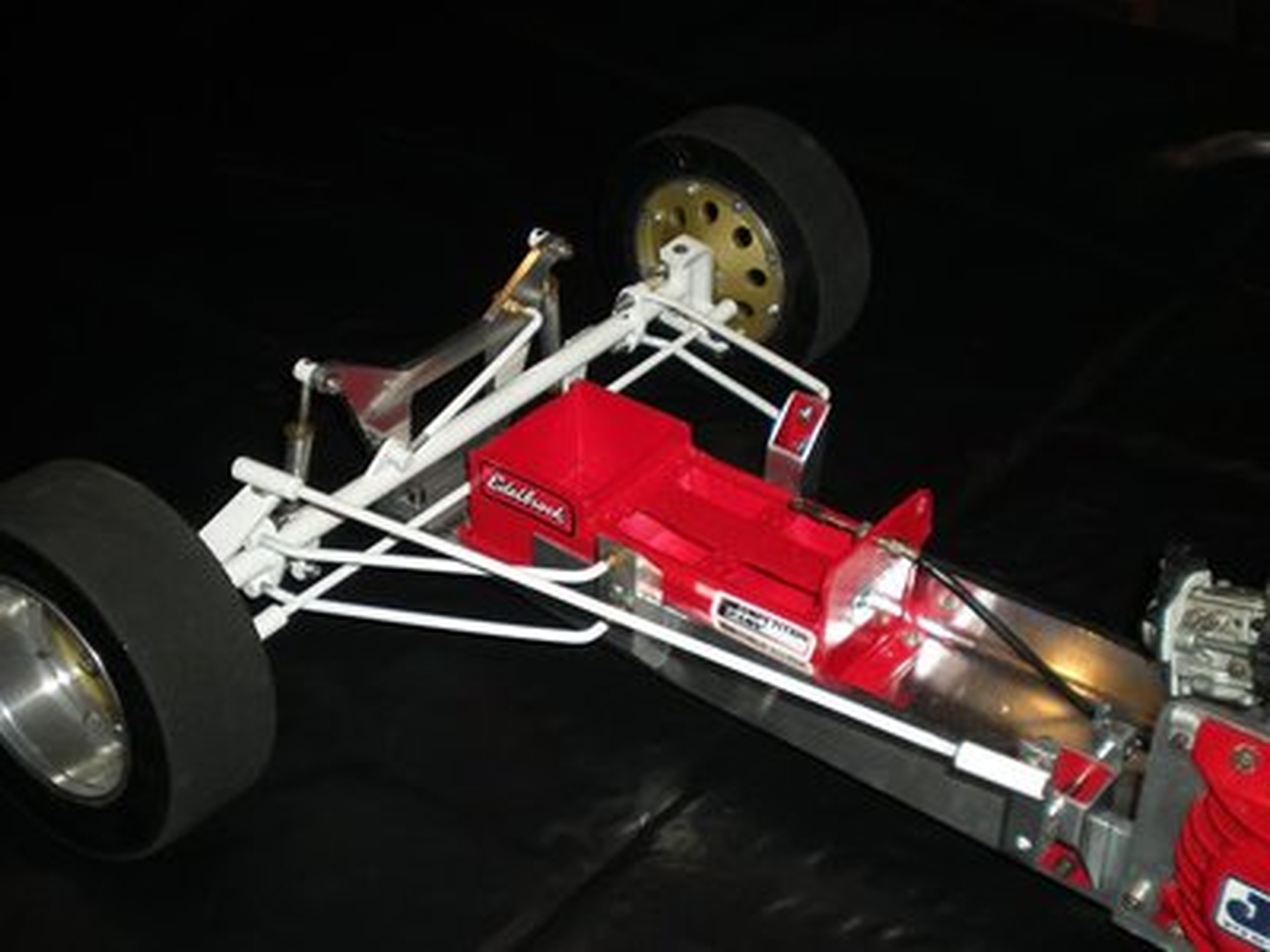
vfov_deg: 26.1
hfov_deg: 34.3
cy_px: 476
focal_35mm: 56
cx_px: 635
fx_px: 2055
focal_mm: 9.3
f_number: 3.9
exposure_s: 1/60
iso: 78
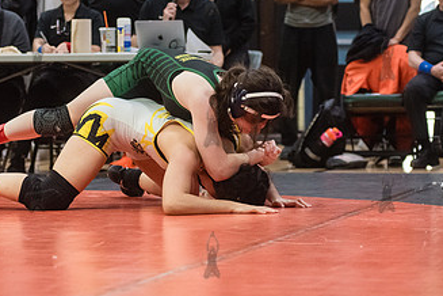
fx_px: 1747
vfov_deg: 9.7
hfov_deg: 14.4
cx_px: 211
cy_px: 123
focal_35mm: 142
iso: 8000
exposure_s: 1/400
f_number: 3.5
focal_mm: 80
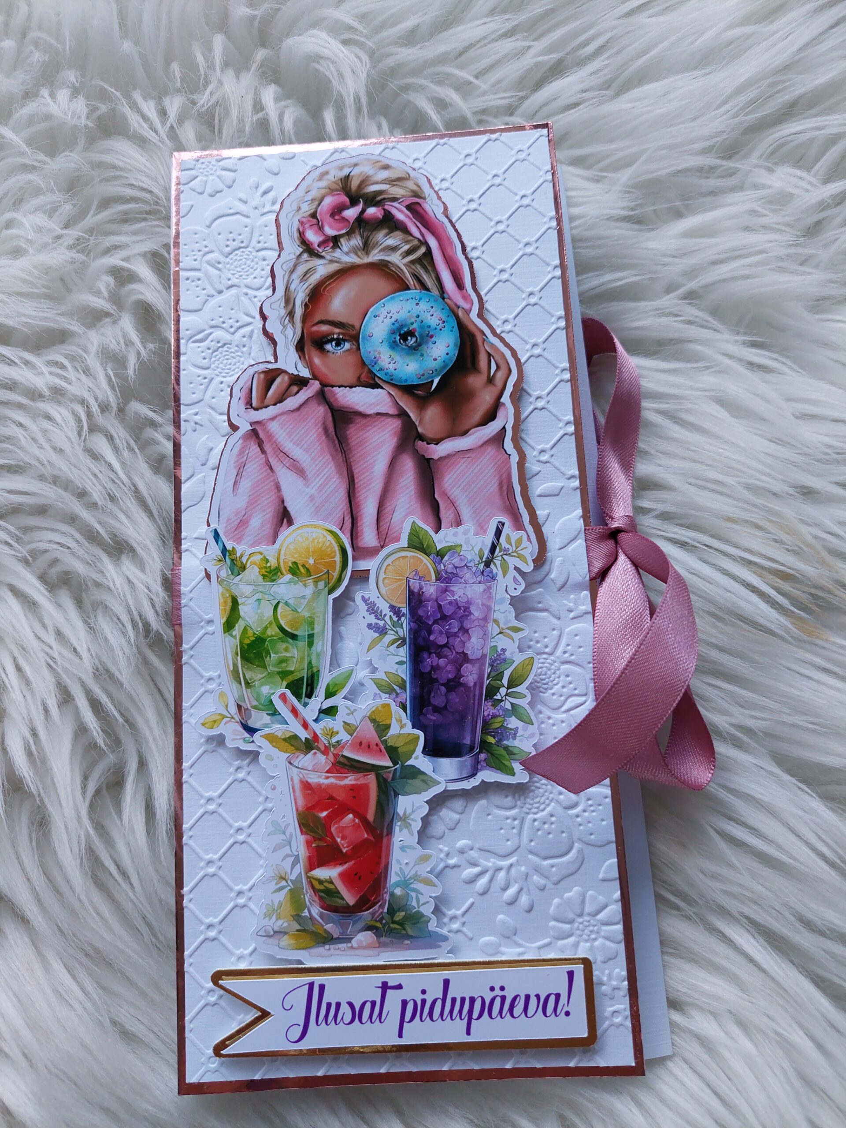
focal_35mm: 24
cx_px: 423
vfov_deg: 71.6
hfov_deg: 56.8
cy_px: 564
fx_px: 782
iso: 50
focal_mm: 5.23
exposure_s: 1/100
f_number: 1.8
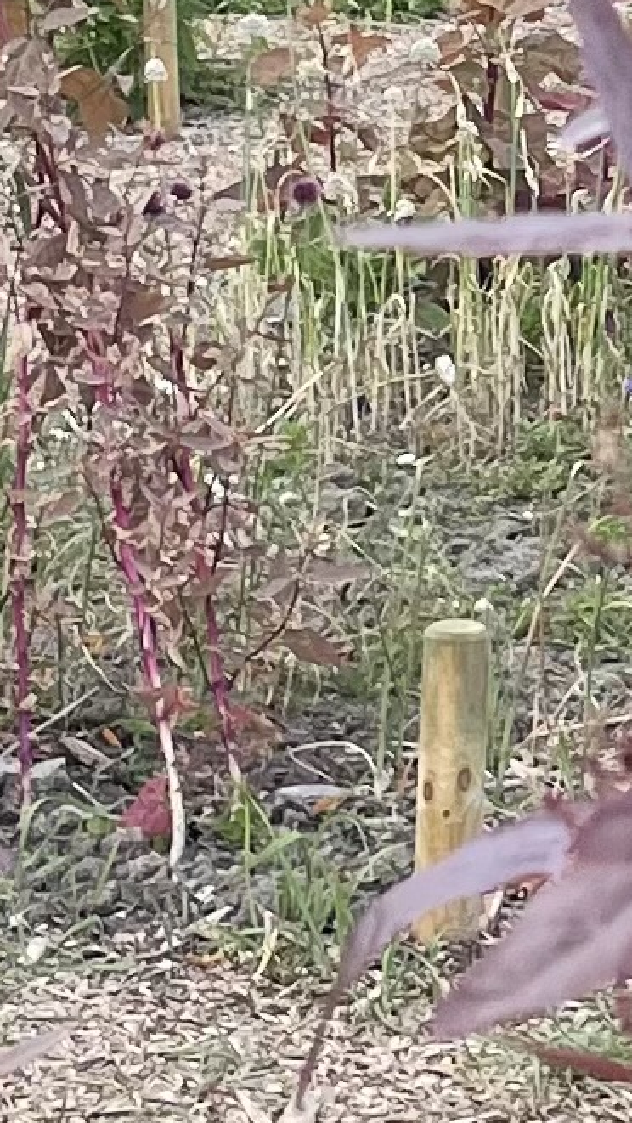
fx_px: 3425
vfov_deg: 17.7
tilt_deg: -2.8
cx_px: 1424
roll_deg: -0.4
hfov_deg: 9.6
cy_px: -236
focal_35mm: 115
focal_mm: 4.2
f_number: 1.6
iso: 32
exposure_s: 1/1024
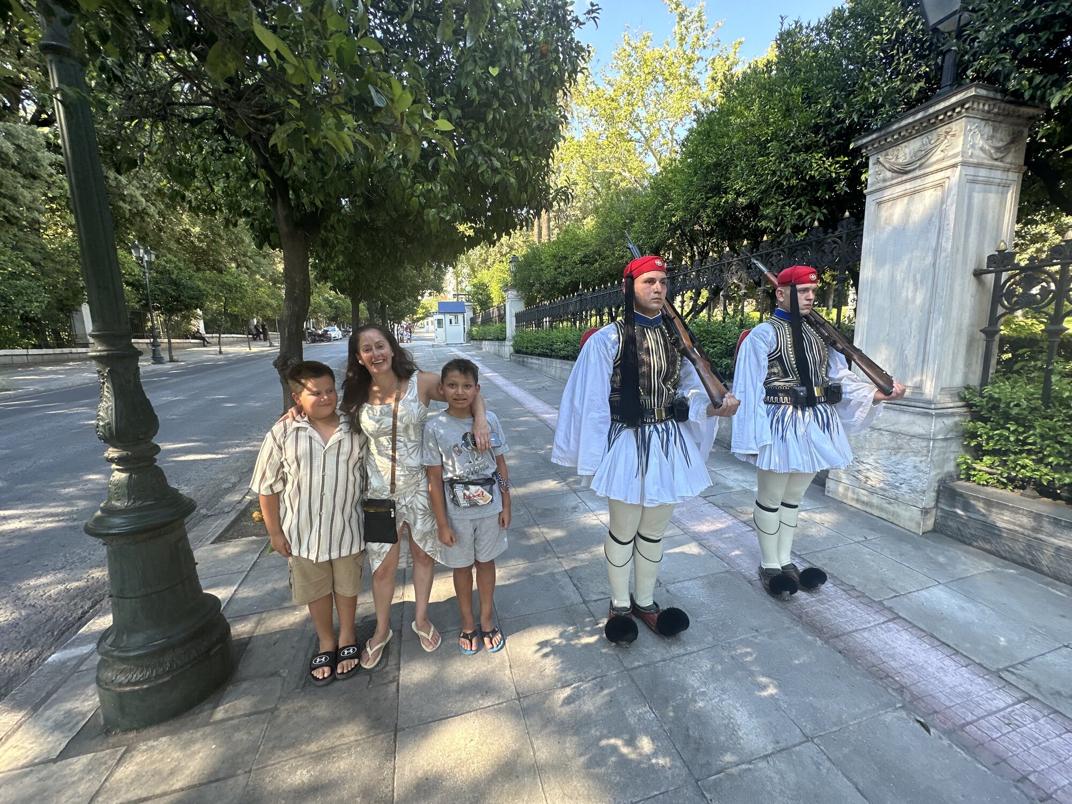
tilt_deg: -6.4
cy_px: 402
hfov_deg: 102.1
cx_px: 536
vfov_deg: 85.7
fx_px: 434
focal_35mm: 14
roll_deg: +1.1
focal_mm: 2.22
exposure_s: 1/130
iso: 40
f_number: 2.2
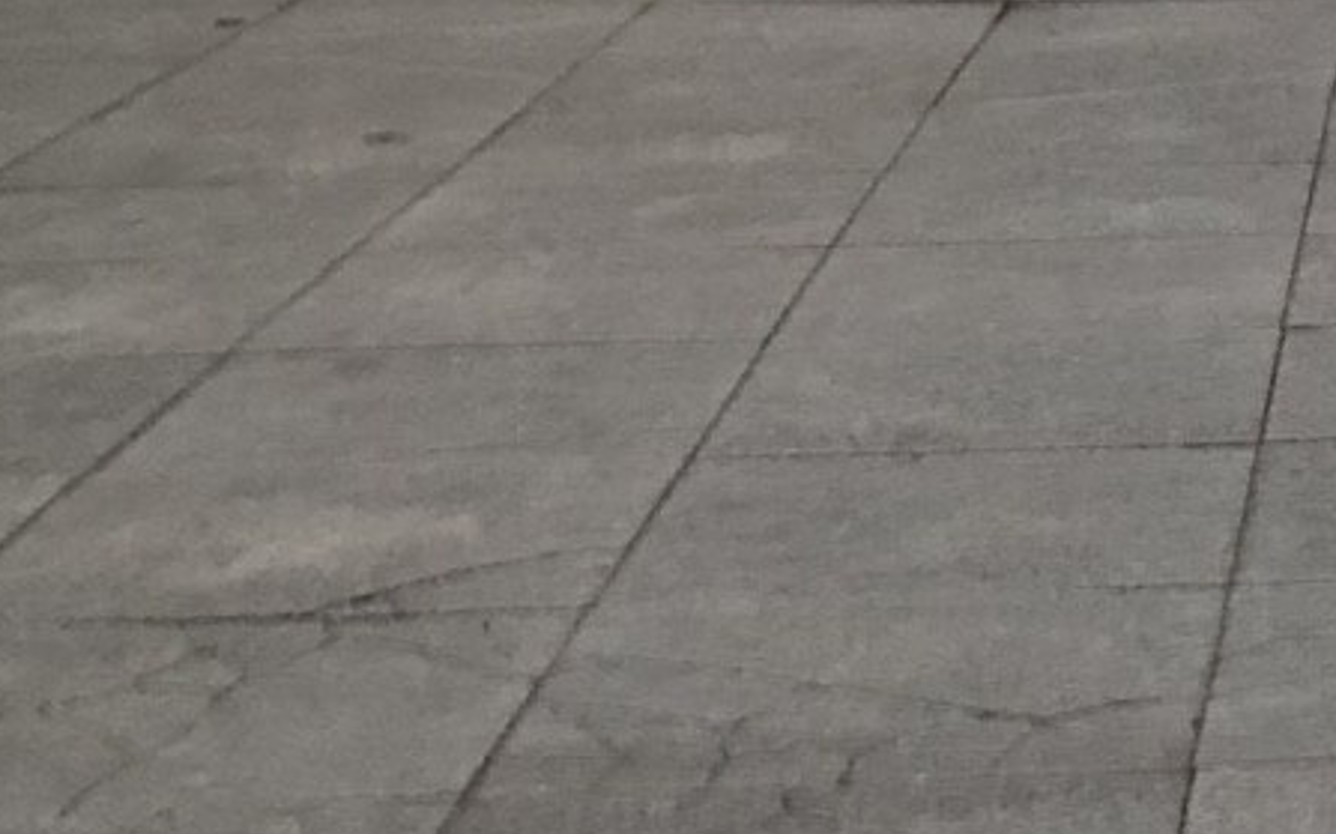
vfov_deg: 9.3
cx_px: 2633
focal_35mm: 136
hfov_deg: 13.3
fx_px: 4950
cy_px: -511
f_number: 1.8
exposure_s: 1/20
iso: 40
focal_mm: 3.99
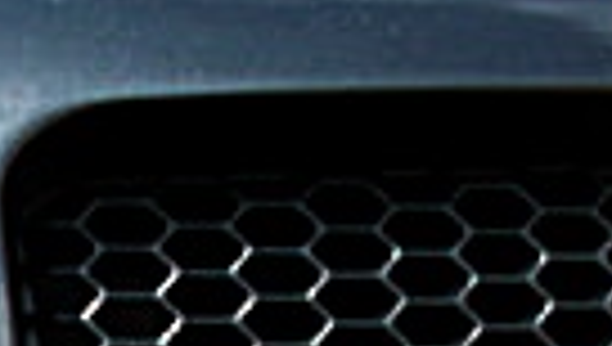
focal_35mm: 184
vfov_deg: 6.3
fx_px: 2991
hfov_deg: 11.2
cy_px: 894
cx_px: -338
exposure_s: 1/320
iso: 50
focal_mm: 6.3
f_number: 2.8
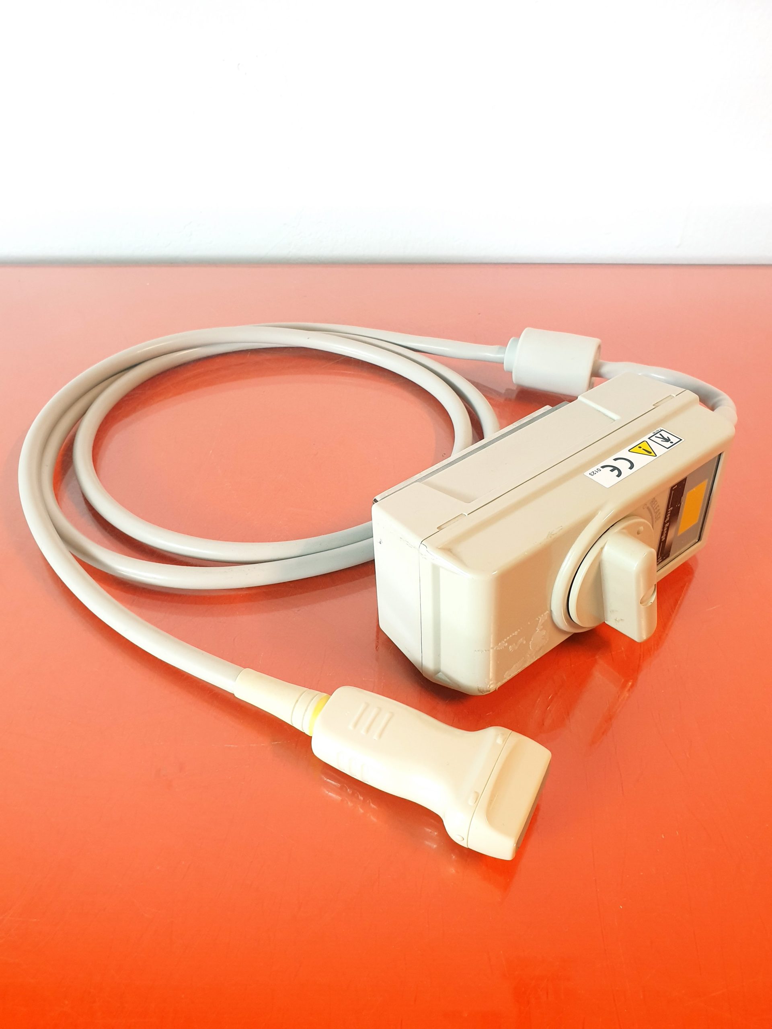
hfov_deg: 53.1
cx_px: 386
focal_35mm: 26
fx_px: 773
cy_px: 514
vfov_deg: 67.3
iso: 160
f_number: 2.4
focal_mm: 4.3
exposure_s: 1/50
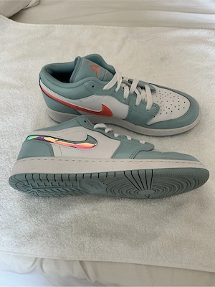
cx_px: 108
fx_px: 240
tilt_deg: -61.6
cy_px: 144
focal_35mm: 29
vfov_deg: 61.7
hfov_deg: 48.2
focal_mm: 3
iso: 64
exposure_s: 1/50
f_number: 1.8
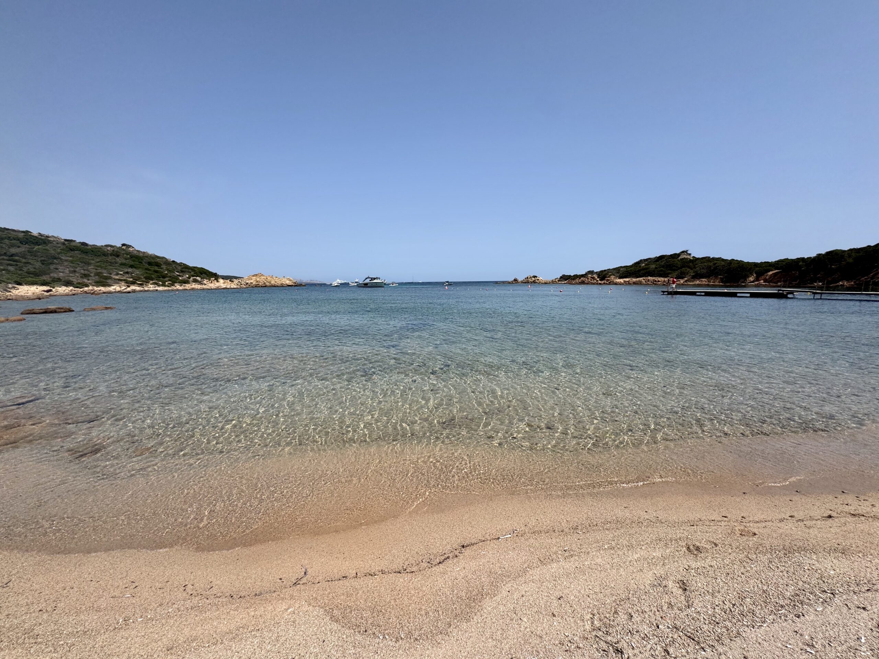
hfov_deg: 102.1
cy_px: 330
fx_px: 356
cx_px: 440
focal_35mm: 14
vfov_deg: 85.7
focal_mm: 2.22
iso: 50
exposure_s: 1/2985
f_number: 2.2
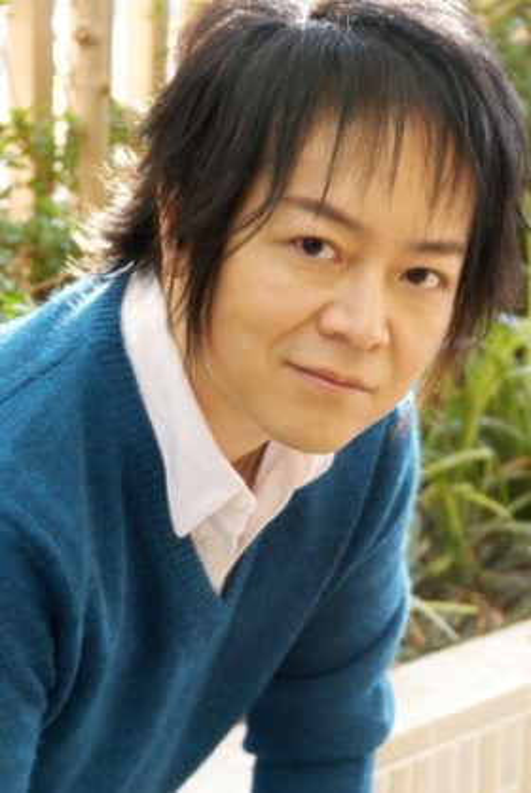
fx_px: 2481
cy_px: 396
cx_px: 266
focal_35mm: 112
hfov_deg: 12.2
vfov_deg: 18.2
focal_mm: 75
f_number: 6.3
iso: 400
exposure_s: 1/50
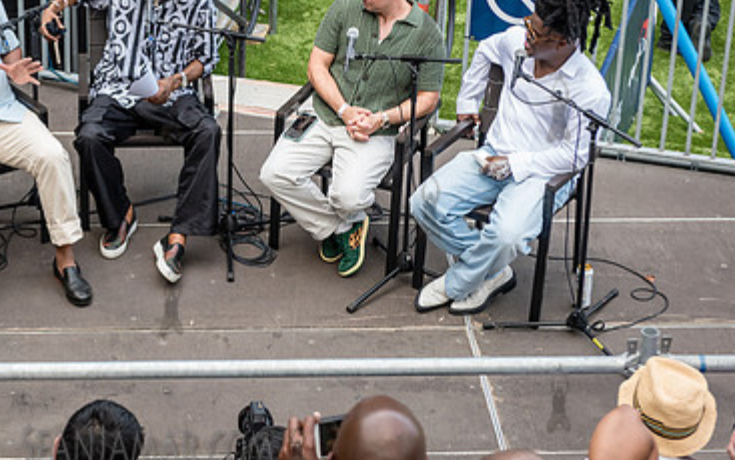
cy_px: 107
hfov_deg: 17.8
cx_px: 170
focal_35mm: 116
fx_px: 2325
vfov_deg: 11.3
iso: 1000
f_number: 4.5
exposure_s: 1/500
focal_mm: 70
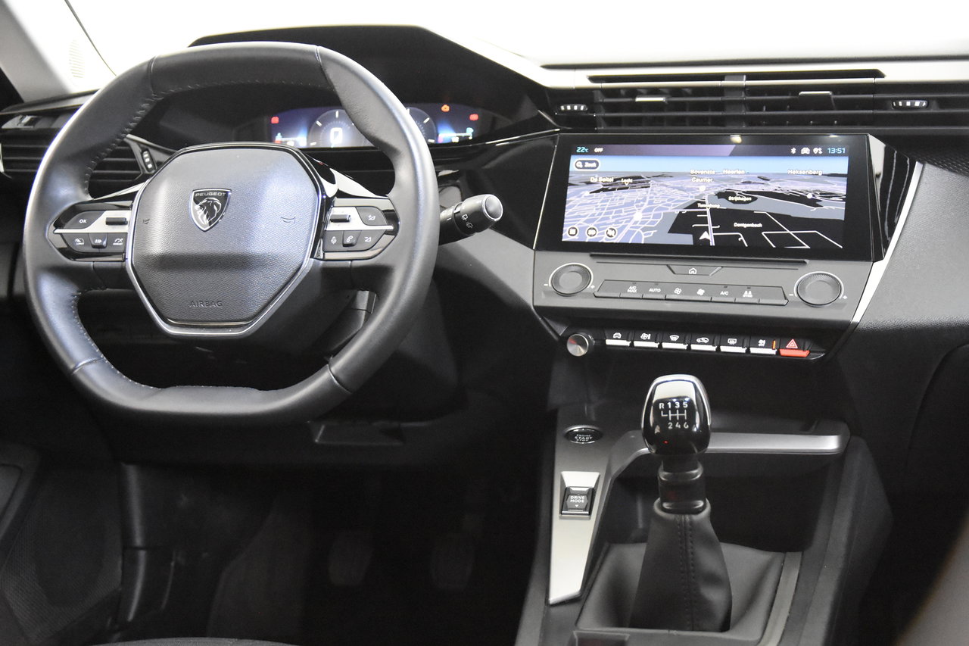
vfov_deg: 28.9
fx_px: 1251
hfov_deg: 42.3
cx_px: 484
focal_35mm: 46
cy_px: 323
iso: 10000
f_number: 3.3
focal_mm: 31
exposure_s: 1/50
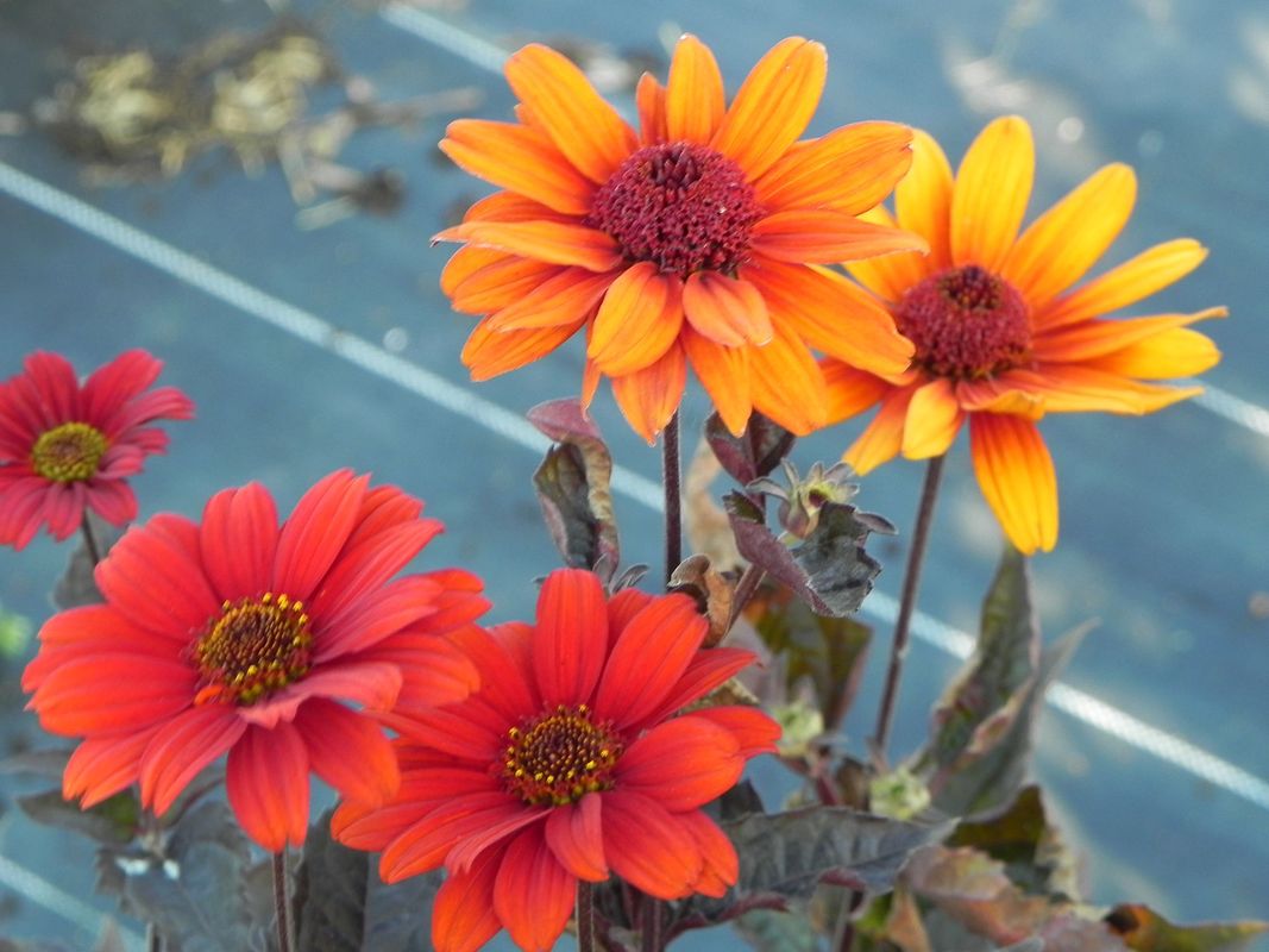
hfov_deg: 16.8
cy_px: 476
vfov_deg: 12.7
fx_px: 4289
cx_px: 634
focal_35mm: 117
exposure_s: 1/60
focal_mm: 20.8
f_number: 4.5
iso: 160
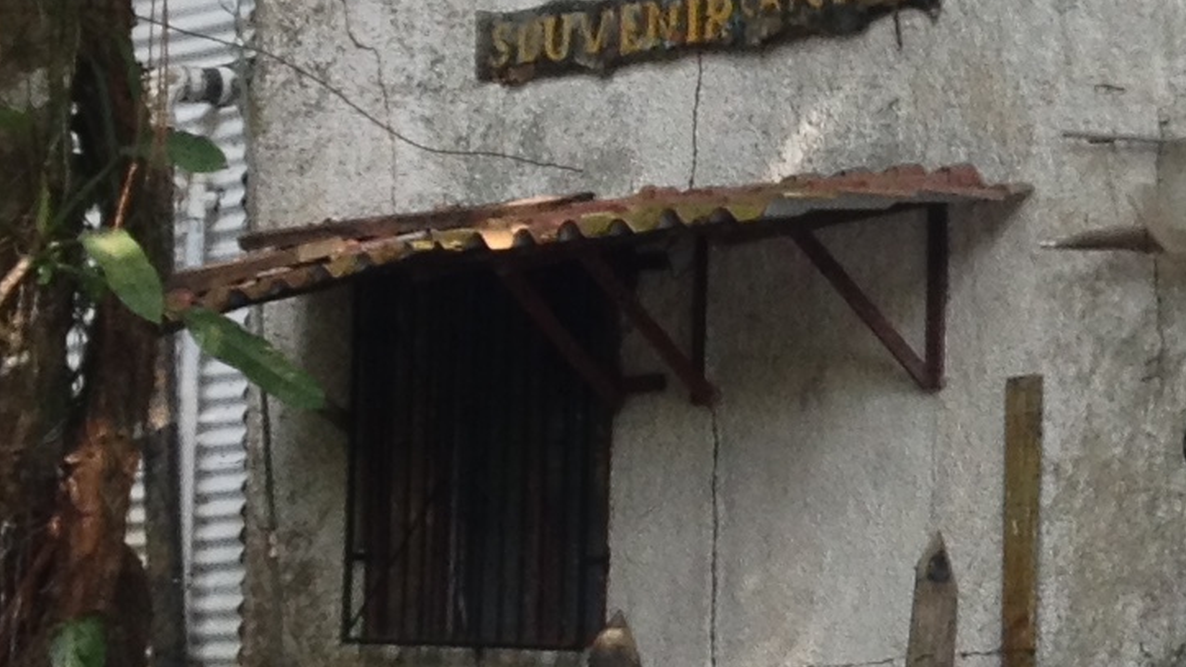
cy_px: 185
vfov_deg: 7.0
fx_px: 5408
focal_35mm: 172
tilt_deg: +1.6
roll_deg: +1.4
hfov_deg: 12.1
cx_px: 1645
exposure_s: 1/120
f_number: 2.4
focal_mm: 4.28
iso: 80
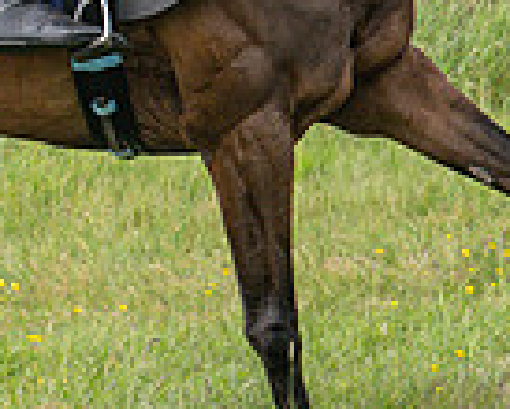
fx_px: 7346
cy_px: -245
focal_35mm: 486
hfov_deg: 4.0
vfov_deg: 3.2
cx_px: 149
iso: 400
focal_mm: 70
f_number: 4.5
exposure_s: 1/1600
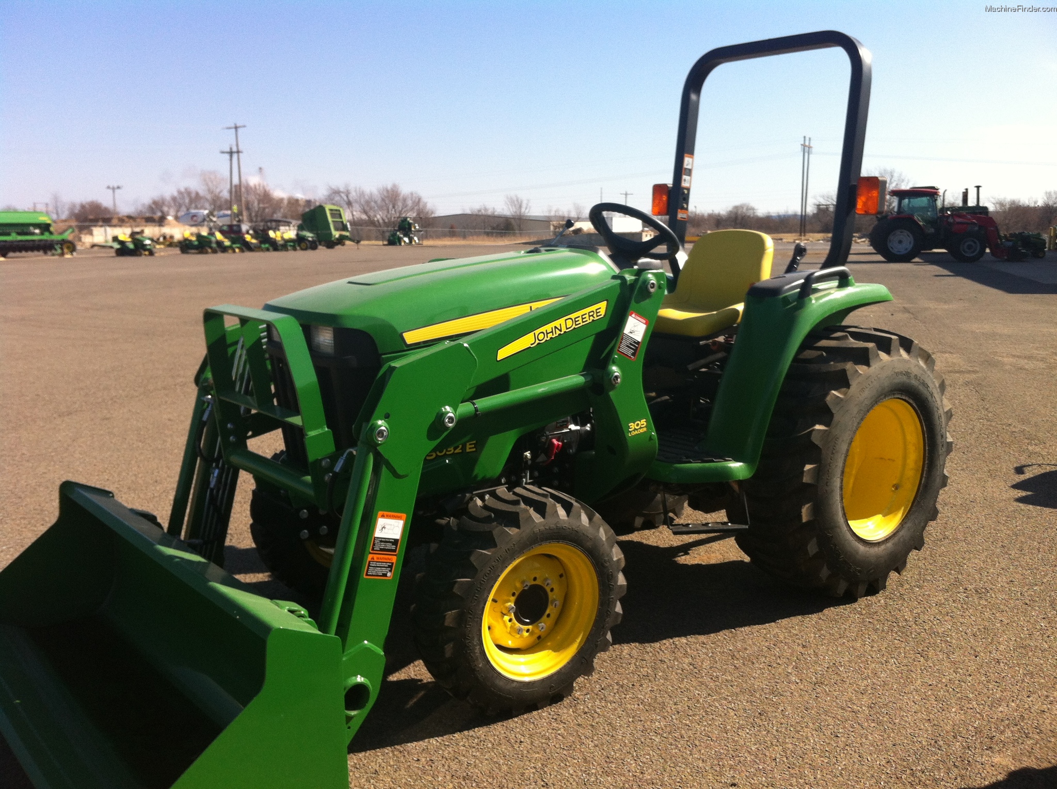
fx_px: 1067
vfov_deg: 40.6
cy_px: 394
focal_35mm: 35
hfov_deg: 52.7
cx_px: 528
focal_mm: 3.85
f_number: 2.8
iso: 80
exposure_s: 1/943
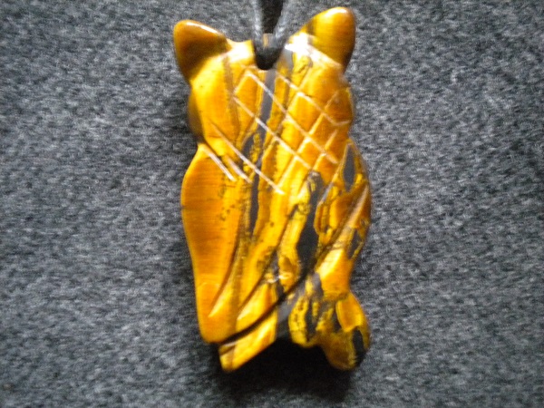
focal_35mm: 41
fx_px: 644
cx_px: 272
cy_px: 204
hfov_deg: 45.8
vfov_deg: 35.1
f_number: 3.5
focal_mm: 7.4
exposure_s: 1/5.3
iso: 800
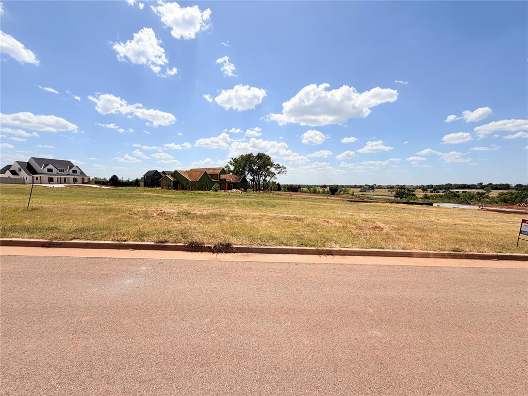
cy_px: 198
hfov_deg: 102.1
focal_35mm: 14
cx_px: 264
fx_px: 214
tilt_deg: -3.5
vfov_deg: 85.7
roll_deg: -0.1
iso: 20
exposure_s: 1/1901
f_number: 2.2
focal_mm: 2.22
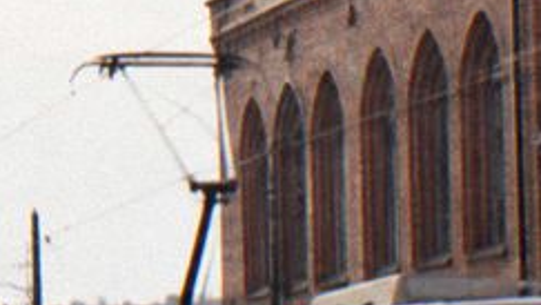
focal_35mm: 151
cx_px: 7
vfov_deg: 8.0
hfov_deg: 14.0
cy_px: 361
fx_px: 2167
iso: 320
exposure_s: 1/200
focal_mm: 35
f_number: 10
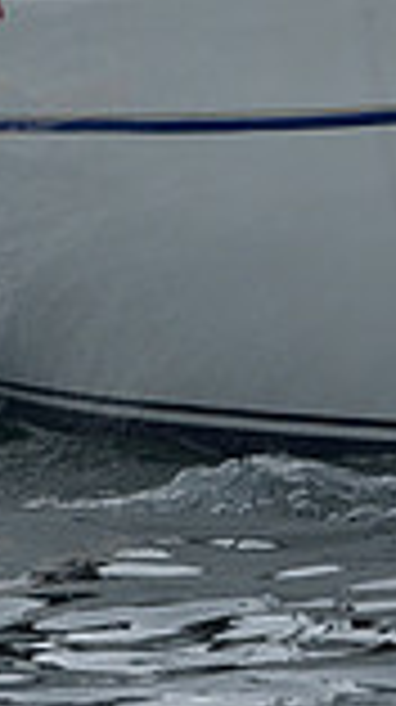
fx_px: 12316
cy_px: -139
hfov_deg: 1.8
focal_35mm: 658
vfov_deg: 3.3
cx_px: 367
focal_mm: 170
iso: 250
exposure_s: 1/800
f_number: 9
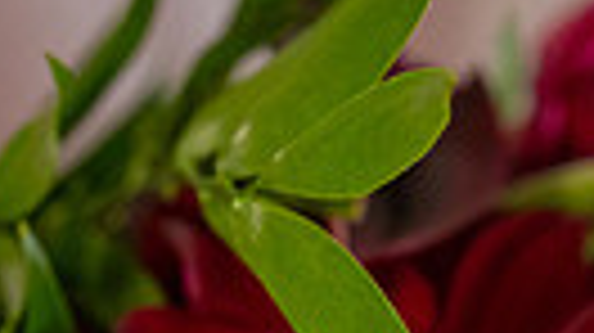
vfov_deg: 3.7
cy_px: 785
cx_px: 54
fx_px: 5068
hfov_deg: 6.7
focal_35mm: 322
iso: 640
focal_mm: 70
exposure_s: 1/200
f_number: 5.6
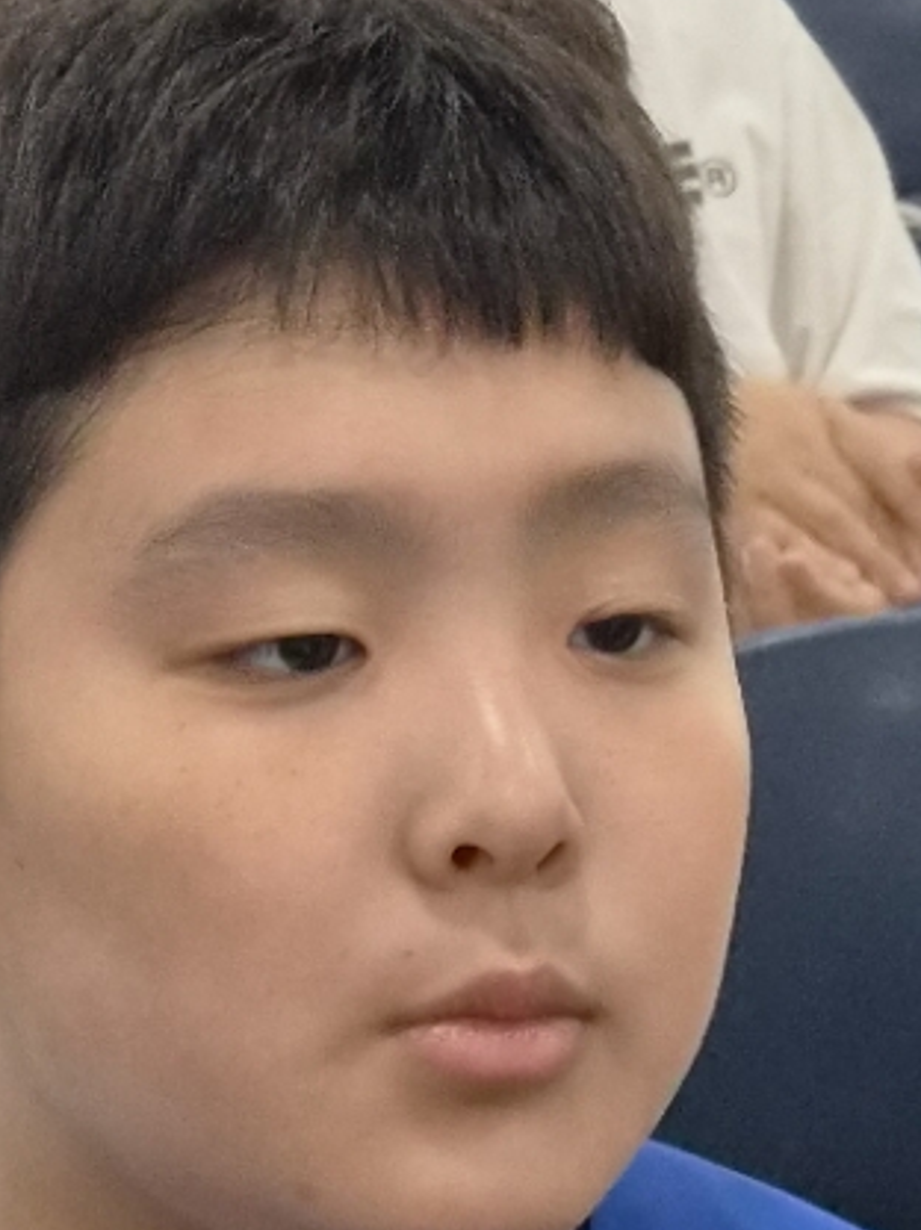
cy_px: 1569
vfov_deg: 9.2
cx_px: 384
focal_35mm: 212
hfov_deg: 7.0
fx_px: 7532
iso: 400
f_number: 2.4
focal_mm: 7
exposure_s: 1/120
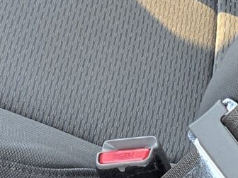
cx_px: 134
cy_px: 54
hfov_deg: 11.3
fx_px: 1203
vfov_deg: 8.5
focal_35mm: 175
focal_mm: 6.3
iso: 160
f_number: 1.7
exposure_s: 1/180
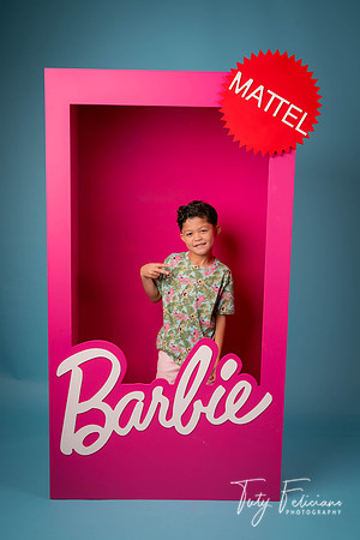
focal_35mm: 37
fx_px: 555
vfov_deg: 51.9
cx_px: 180
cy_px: 270
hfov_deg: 35.9
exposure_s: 1/160
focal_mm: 37
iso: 125
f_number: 7.1
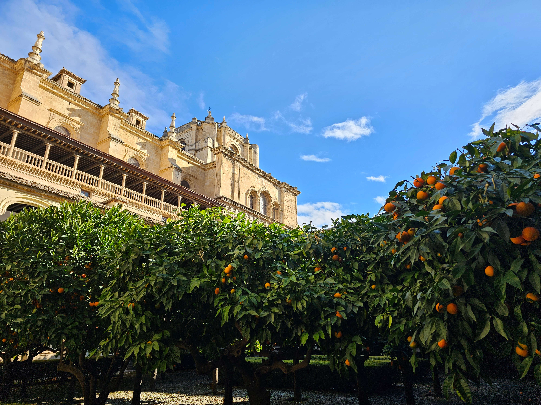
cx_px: 270
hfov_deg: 73.9
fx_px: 359
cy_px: 202
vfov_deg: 58.9
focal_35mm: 23
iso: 10
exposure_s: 1/289
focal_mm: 6.3
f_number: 1.7
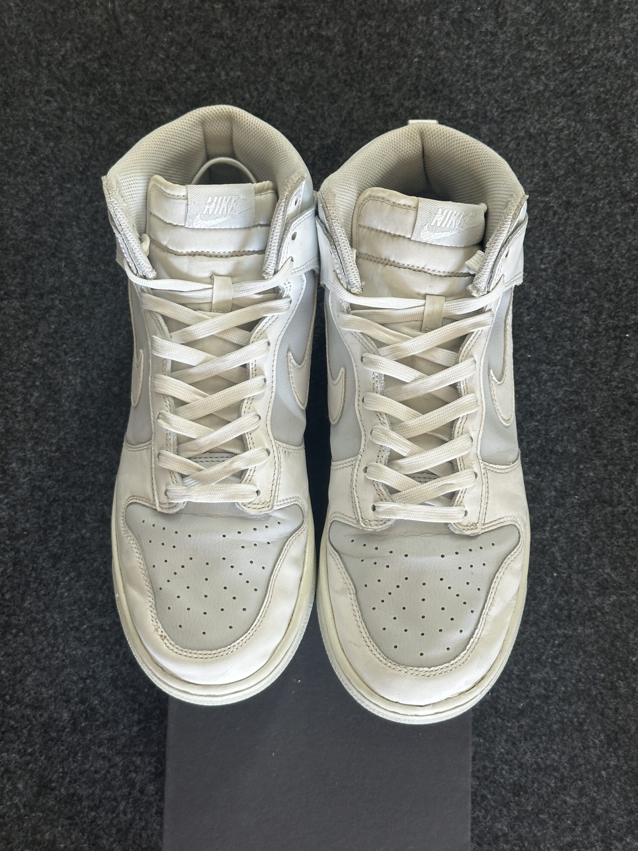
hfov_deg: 30.3
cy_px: 426
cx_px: 319
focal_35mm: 48
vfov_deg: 39.7
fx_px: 1180
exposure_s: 1/50
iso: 80
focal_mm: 6.86
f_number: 1.78
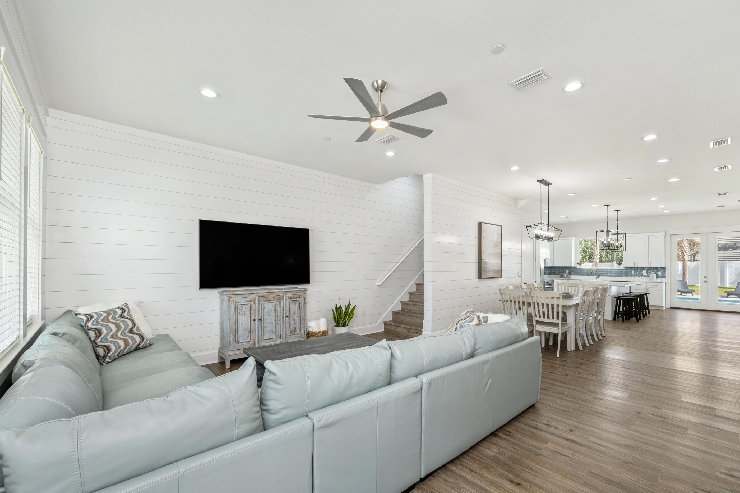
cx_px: 386
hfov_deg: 100.4
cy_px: 260
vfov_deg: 77.2
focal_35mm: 15
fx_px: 308
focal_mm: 14
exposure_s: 1/30
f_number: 9
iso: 320
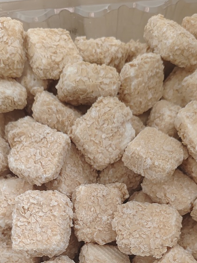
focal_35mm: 44
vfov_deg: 40.0
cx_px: 105
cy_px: 234
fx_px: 334
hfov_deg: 32.8
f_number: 1.88
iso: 677
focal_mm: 5.56
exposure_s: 1/100
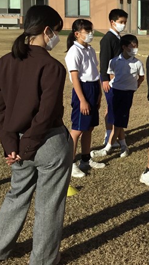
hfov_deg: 14.1
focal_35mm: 78
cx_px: 245
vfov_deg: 26.9
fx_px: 548
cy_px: 77
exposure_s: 1/2717
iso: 25
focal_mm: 3.3
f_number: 2.4
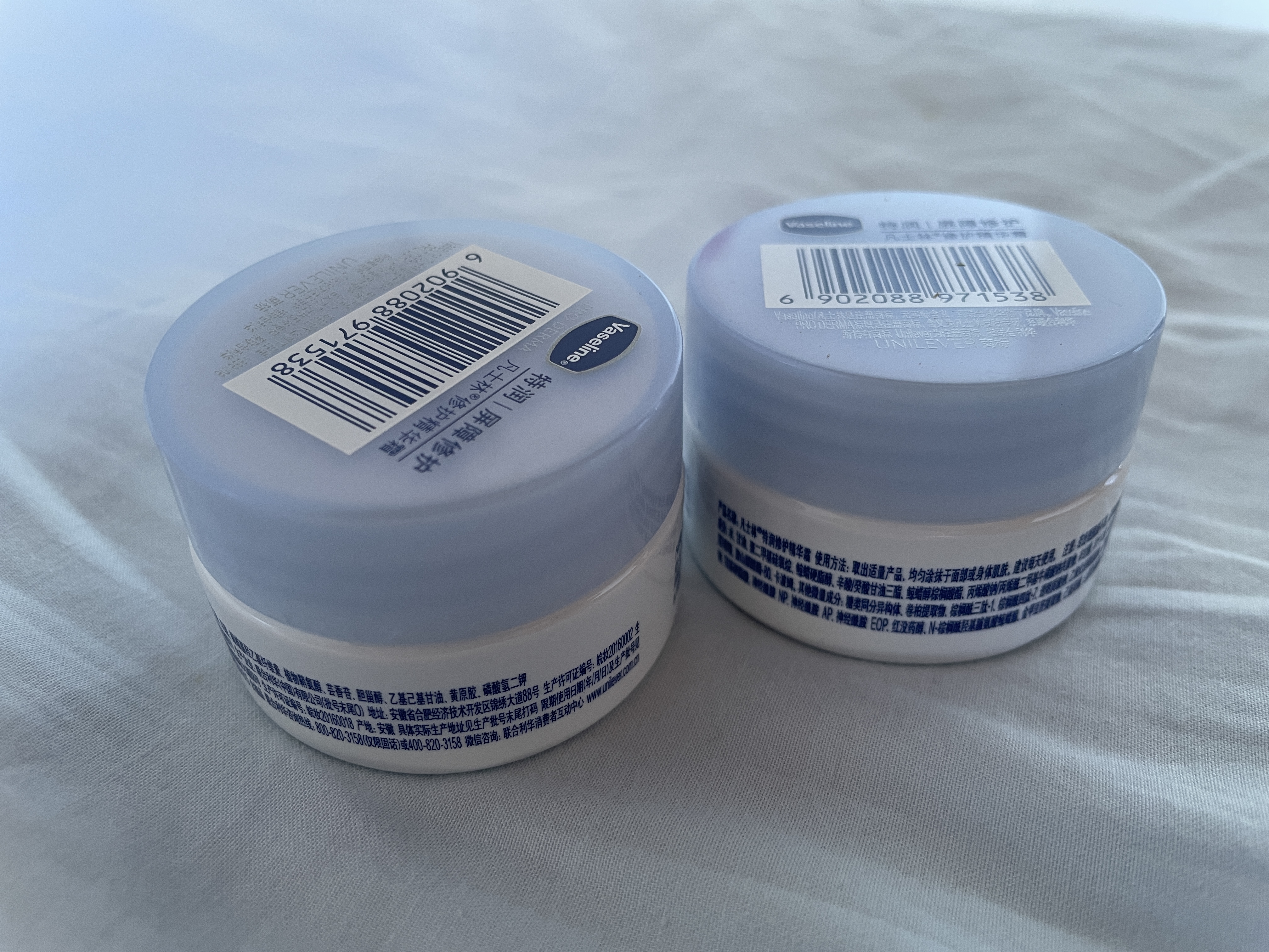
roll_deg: +0.1
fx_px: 953
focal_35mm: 26
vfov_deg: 53.1
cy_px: 476
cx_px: 634
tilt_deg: -38.4
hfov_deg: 67.3
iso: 125
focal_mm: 4.2
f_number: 1.6
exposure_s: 1/70
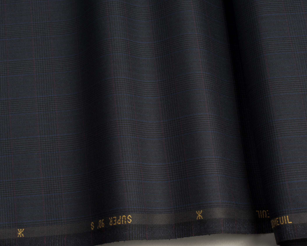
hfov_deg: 33.0
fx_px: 518
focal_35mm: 57
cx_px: 149
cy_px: 122
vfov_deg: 26.7
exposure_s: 1/50
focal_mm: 50
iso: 100
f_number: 13
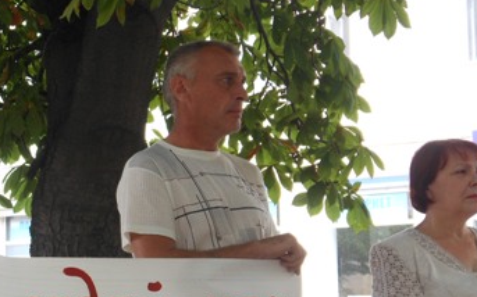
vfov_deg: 15.3
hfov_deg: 23.7
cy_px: 190
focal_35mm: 85
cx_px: 47
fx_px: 1104
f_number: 3.8
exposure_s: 1/30
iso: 100
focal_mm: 7.7
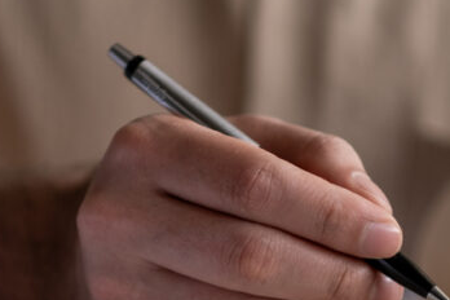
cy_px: 249
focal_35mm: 247
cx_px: 178
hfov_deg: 8.3
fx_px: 3087
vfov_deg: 5.6
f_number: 1.2
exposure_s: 1/680
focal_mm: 56
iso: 160
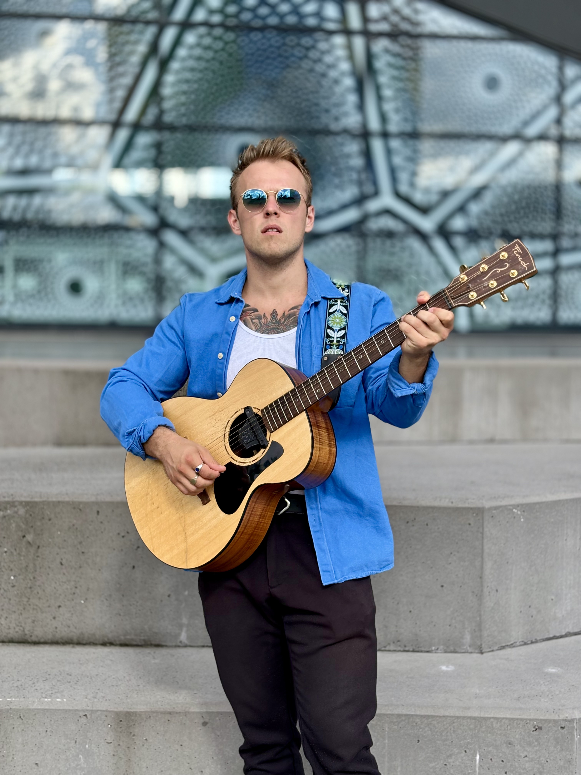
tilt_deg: -1.8
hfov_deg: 28.0
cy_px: 388
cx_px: 290
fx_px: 1164
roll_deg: -0.5
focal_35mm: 52
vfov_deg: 36.8
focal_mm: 5.96
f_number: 1.6
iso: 40
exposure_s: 1/654
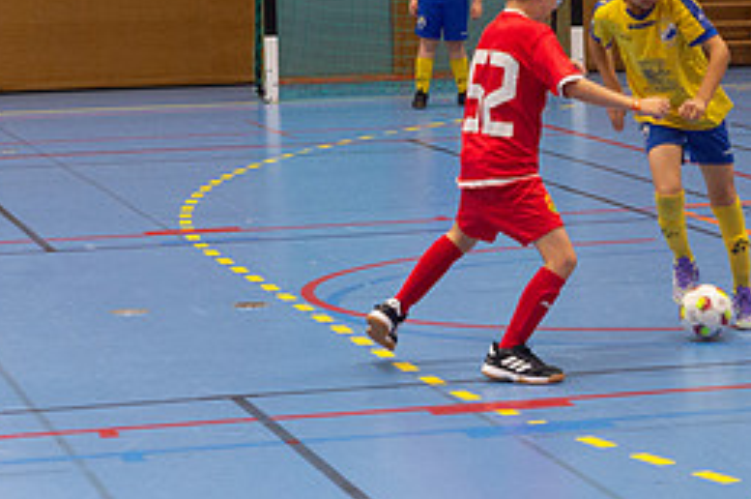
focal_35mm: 157
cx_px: 681
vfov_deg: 8.7
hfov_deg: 13.0
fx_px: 3271
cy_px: 189
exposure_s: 1/400
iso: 4000
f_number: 3.5
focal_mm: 70
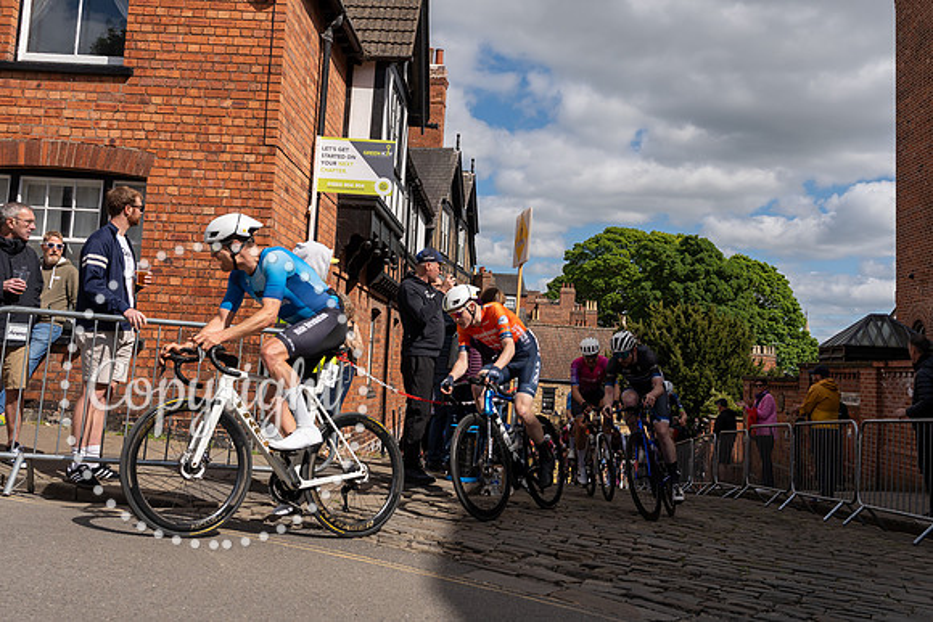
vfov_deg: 34.6
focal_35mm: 38
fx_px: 997
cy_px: 257
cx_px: 504
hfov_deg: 50.1
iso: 125
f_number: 5
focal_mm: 32
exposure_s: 1/1000
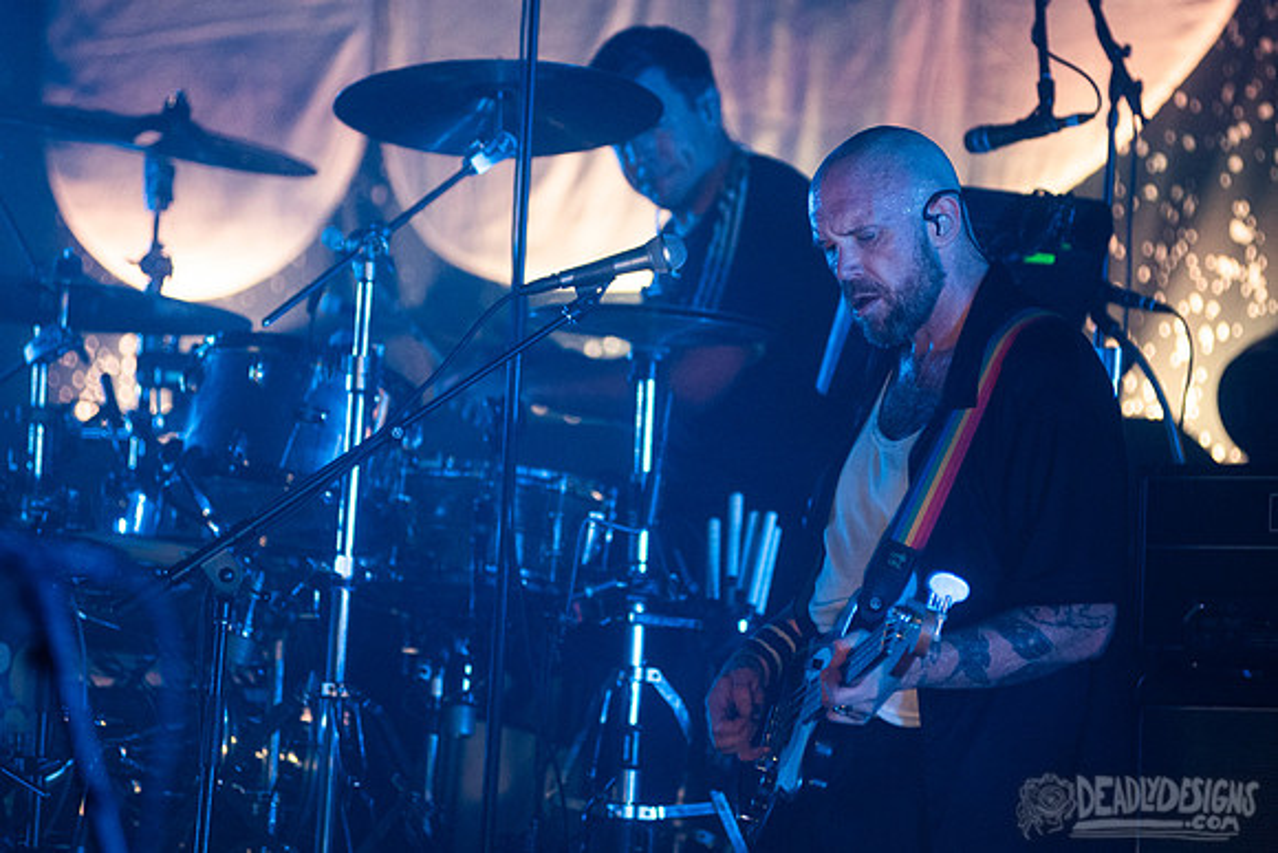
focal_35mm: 289
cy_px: 352
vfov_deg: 4.8
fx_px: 10271
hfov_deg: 7.1
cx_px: 705
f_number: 3.2
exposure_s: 1/640
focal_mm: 200
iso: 2500
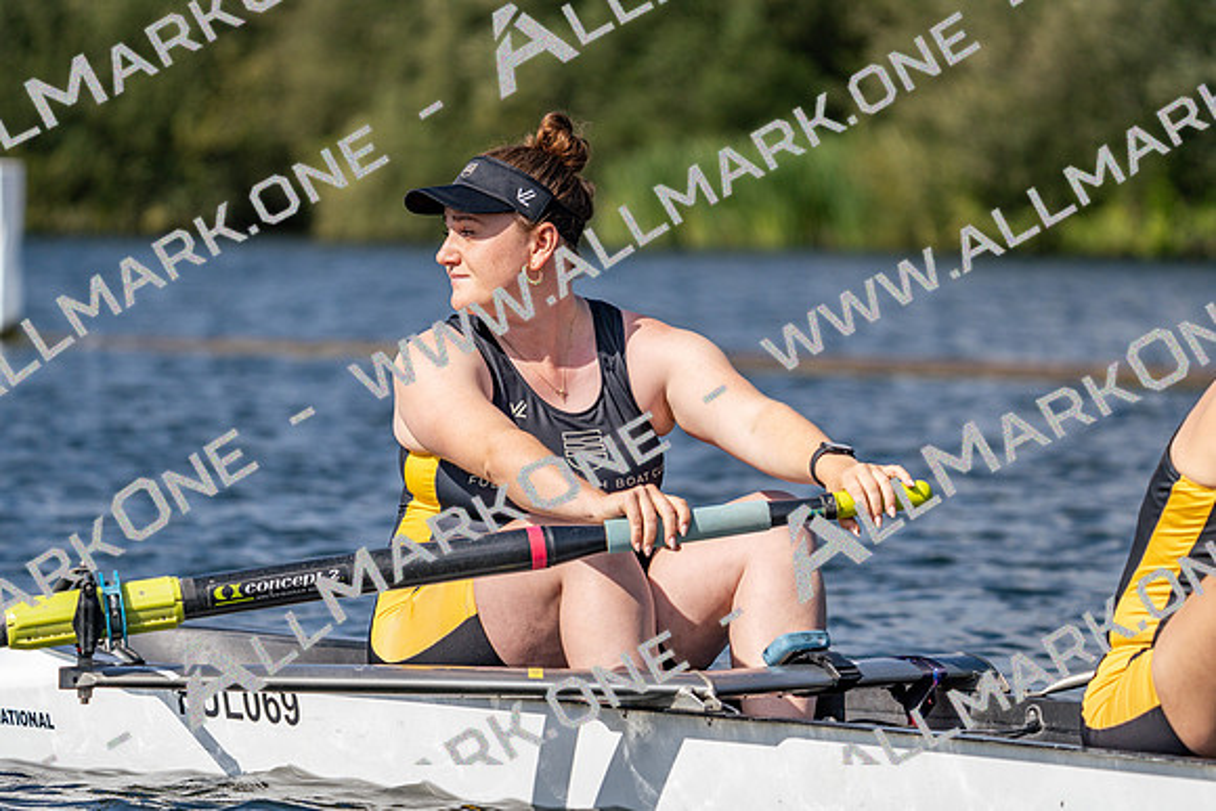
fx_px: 8987
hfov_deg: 7.7
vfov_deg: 5.2
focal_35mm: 266
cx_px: 608
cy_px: 406
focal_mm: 266
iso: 160
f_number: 5.6
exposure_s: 1/1600
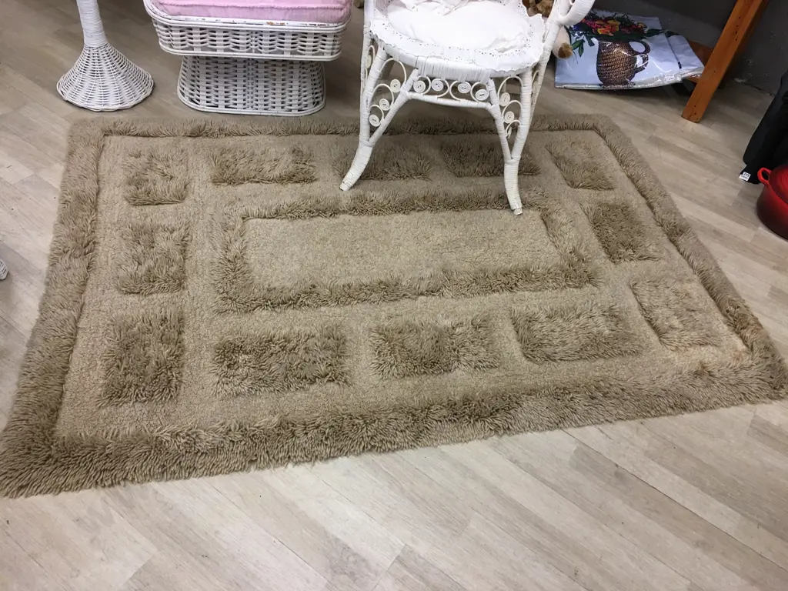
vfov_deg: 48.2
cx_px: 394
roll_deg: -9.5
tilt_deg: -44.8
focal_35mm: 29
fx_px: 660
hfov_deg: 61.7
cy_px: 296
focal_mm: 4.15
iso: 50
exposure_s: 1/33
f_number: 2.2
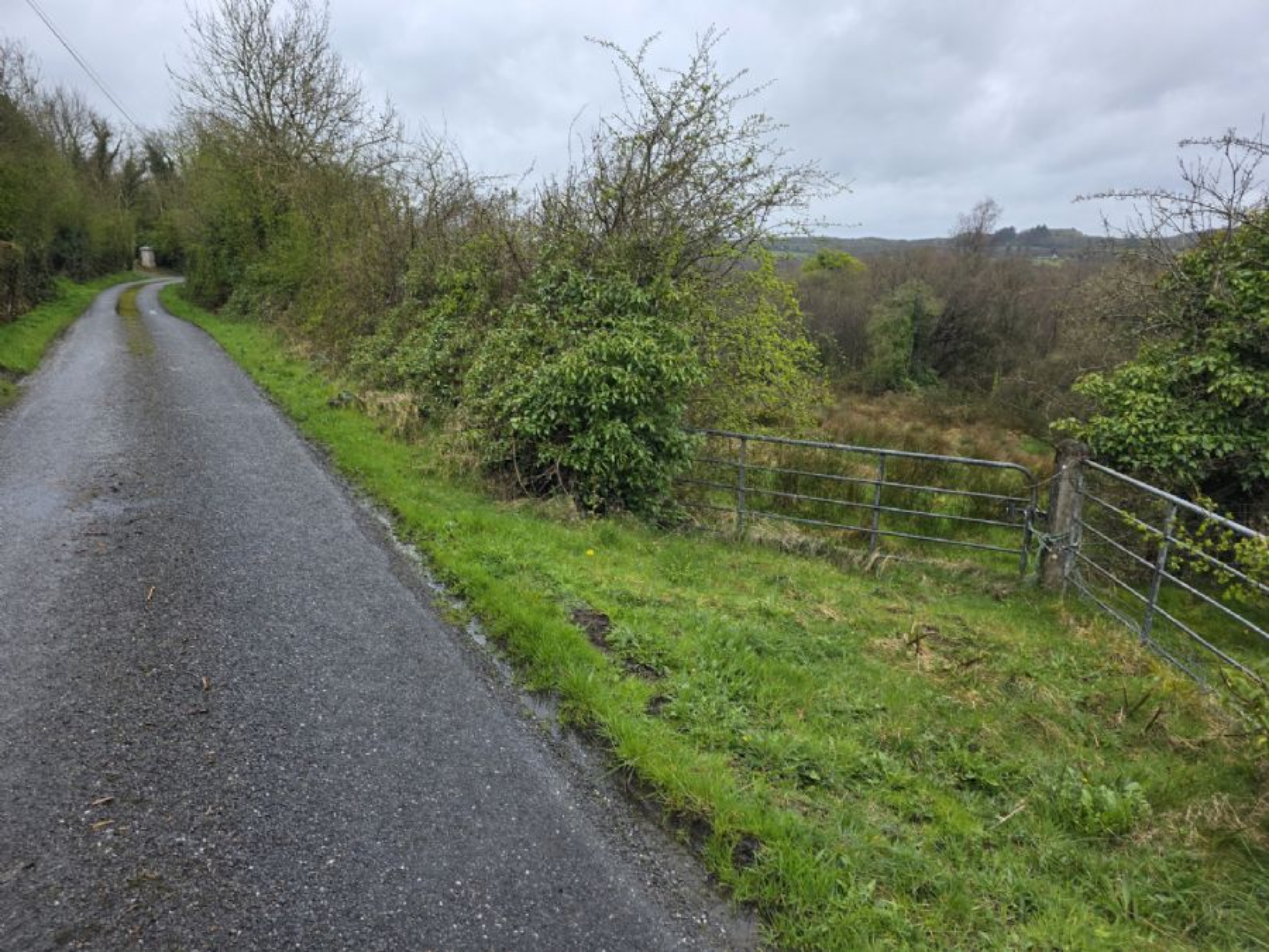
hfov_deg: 73.9
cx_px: 634
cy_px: 476
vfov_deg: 58.9
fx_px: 843
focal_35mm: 23
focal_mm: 6.3
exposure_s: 1/359
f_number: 1.7
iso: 40
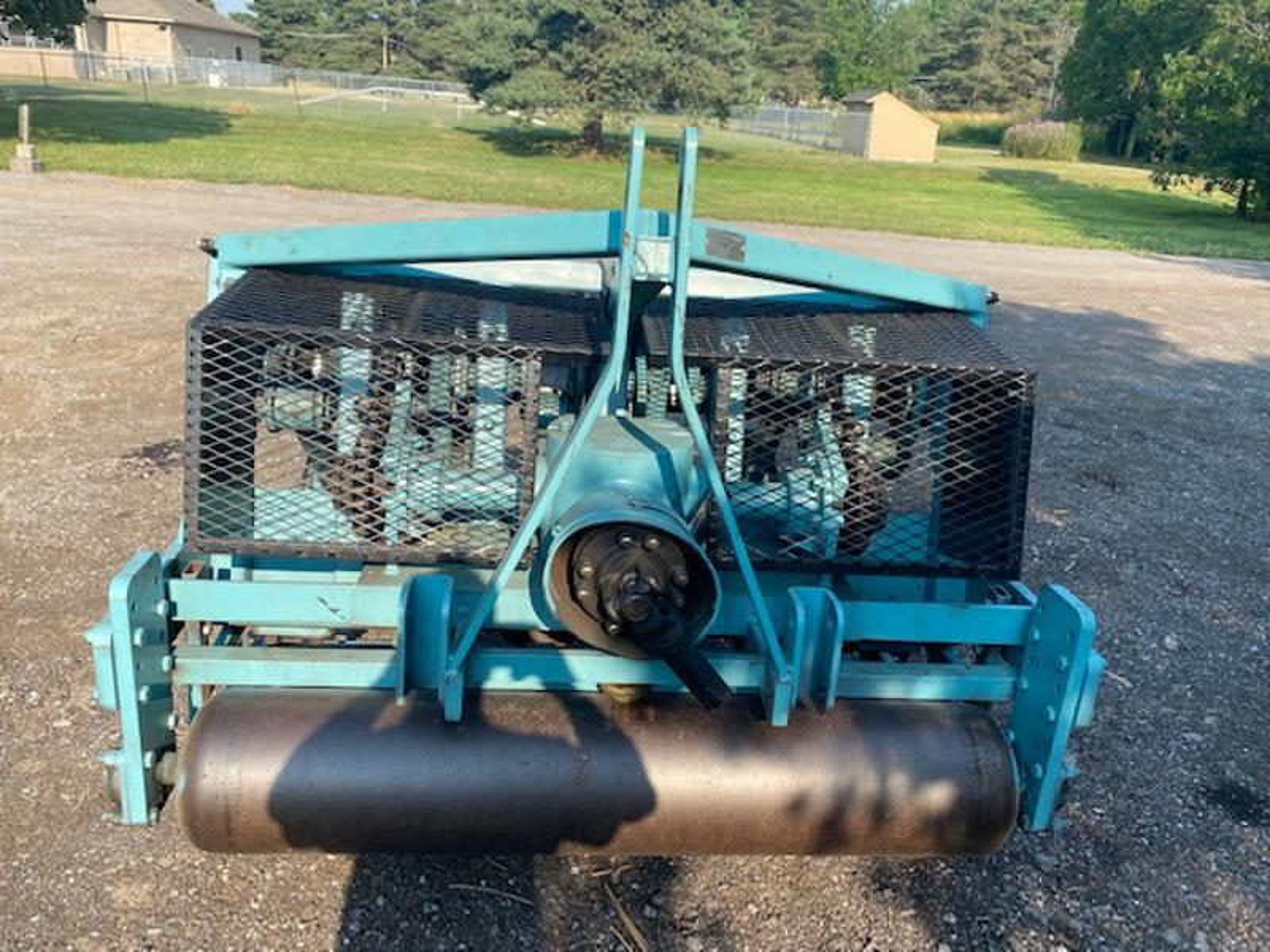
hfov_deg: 67.3
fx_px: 954
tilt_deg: -23.2
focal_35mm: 26
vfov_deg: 53.1
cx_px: 635
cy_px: 476
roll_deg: -3.5
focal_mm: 4.25
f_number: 1.8
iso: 32
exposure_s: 1/1232
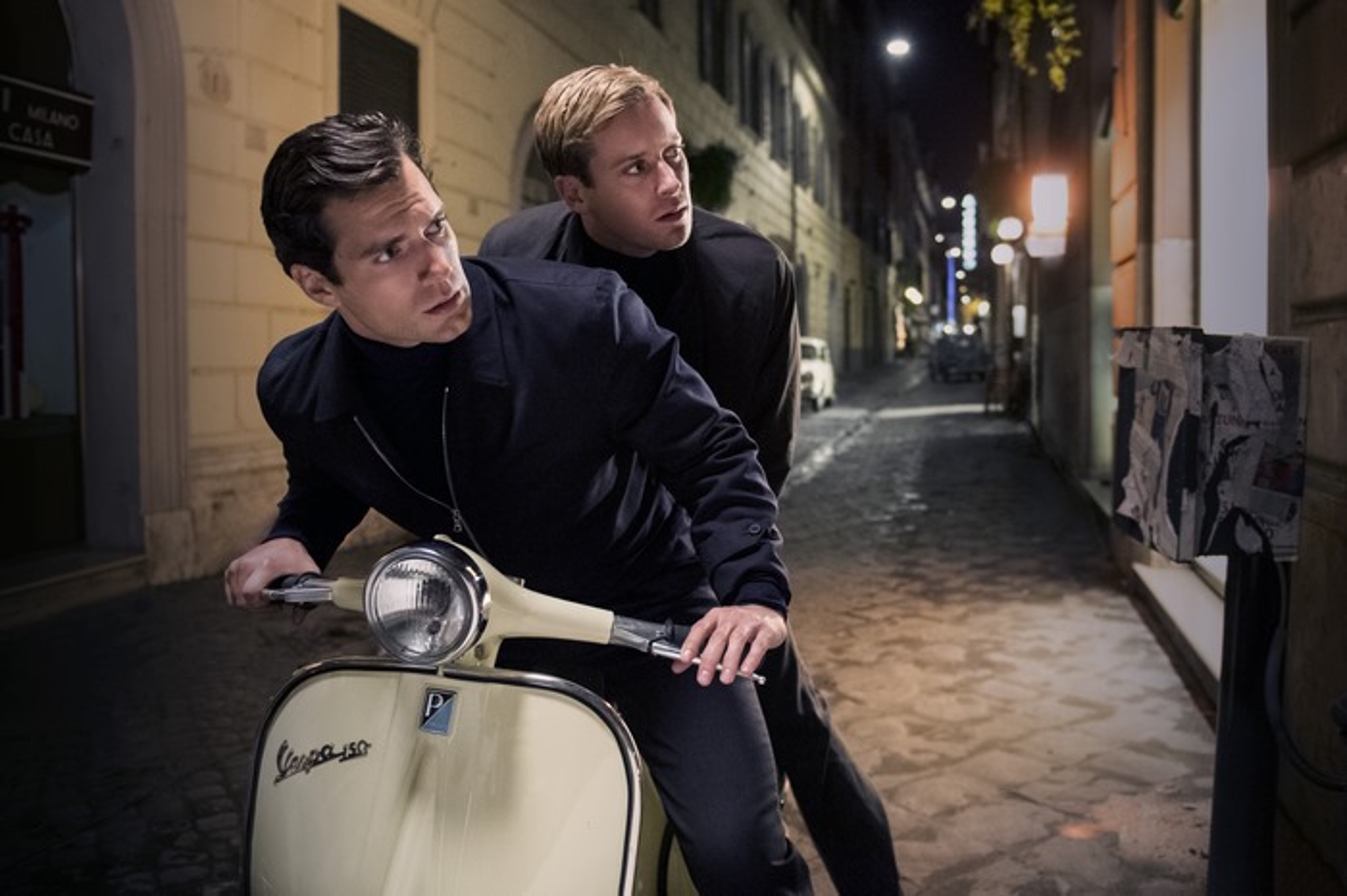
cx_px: 674
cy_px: 448
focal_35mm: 24
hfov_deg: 73.8
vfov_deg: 53.1
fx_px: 898
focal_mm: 24
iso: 3200
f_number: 2.8
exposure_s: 1/125
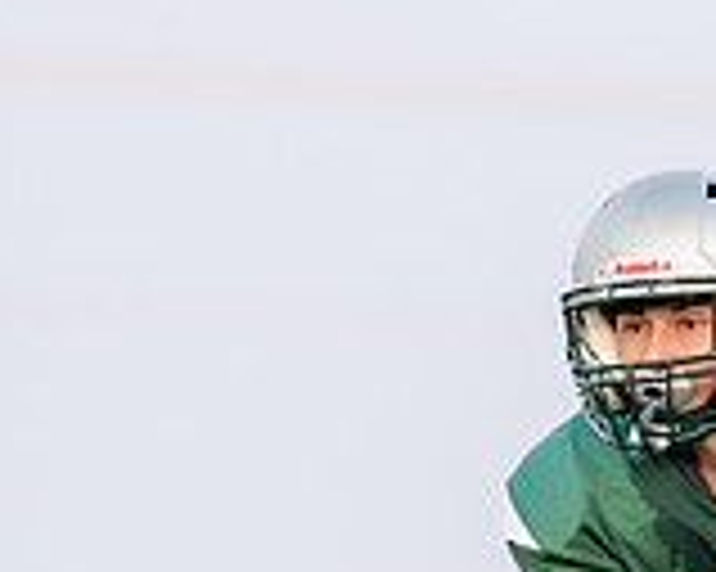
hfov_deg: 1.6
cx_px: 843
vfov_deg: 1.3
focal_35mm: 1210
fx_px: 25625
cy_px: 692
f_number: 2.8
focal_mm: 200
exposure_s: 1/1600
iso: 500
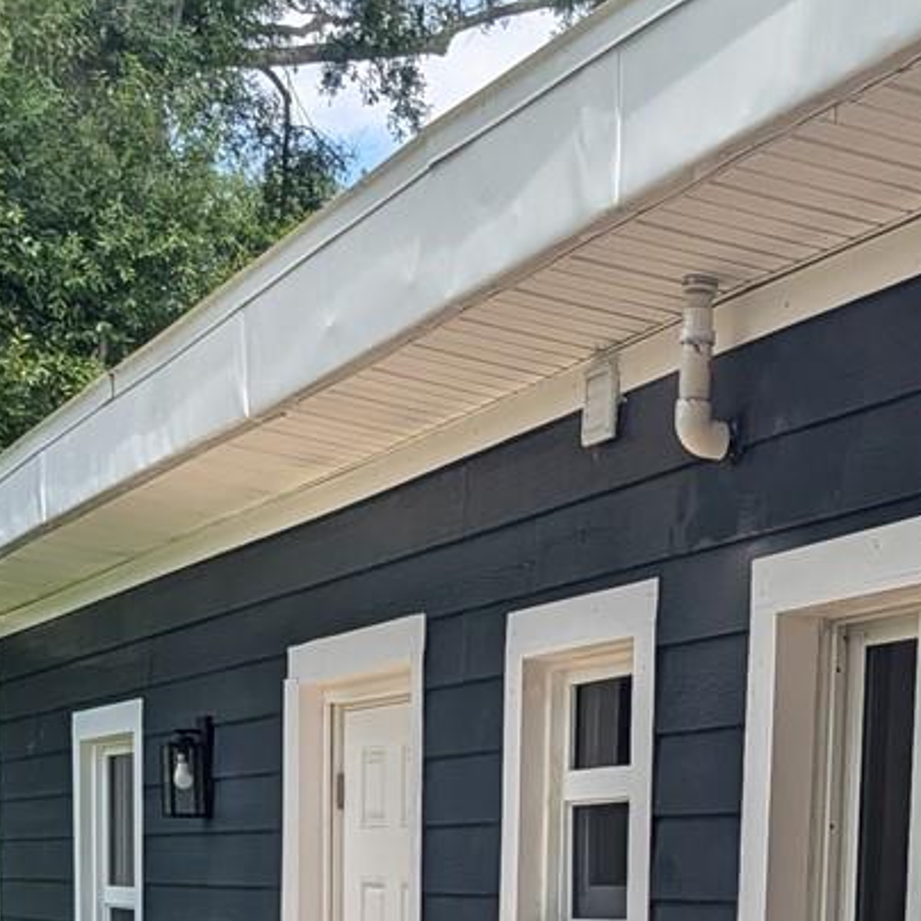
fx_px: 2529
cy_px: 1238
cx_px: 755
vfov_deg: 18.9
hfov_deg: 20.4
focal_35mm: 84
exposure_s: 1/630
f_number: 1.7
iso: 26
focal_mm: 4.53
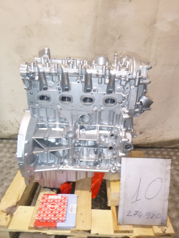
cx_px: 90
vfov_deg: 69.4
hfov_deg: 54.9
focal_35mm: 25
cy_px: 119
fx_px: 172
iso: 400
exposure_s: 1/60
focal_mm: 4.5
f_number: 3.9
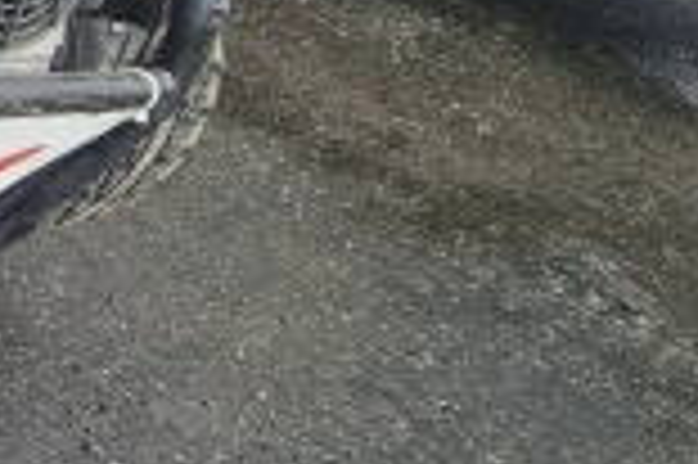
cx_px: -1090
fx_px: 1356
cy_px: -86
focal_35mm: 70
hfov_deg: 14.0
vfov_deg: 18.4
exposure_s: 1/1172
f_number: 2.2
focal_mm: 2.2
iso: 50
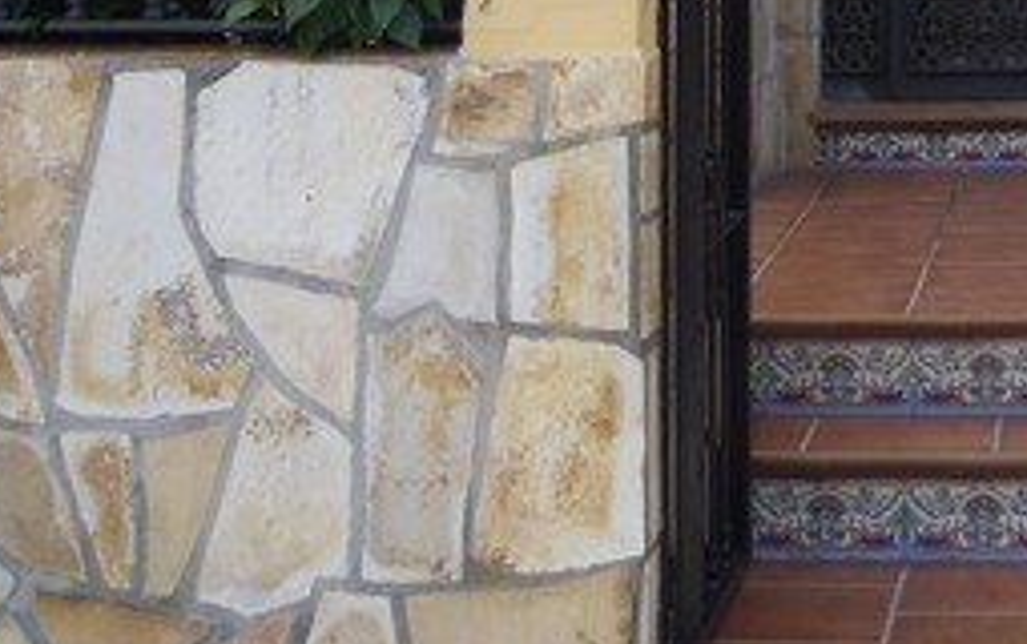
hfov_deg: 21.8
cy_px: -511
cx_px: 906
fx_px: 2606
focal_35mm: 93
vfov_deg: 12.8
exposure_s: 1/640
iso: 100
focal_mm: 5
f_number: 2.7
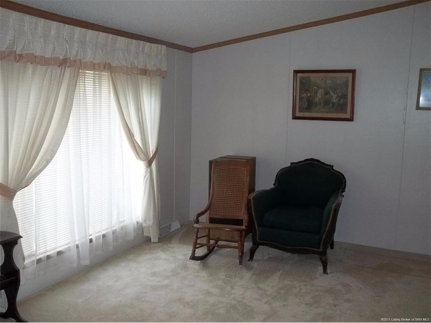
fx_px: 411
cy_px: 162
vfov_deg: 42.9
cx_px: 216
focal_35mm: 33
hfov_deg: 55.4
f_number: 3.3
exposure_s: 1/80
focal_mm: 5.9
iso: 160
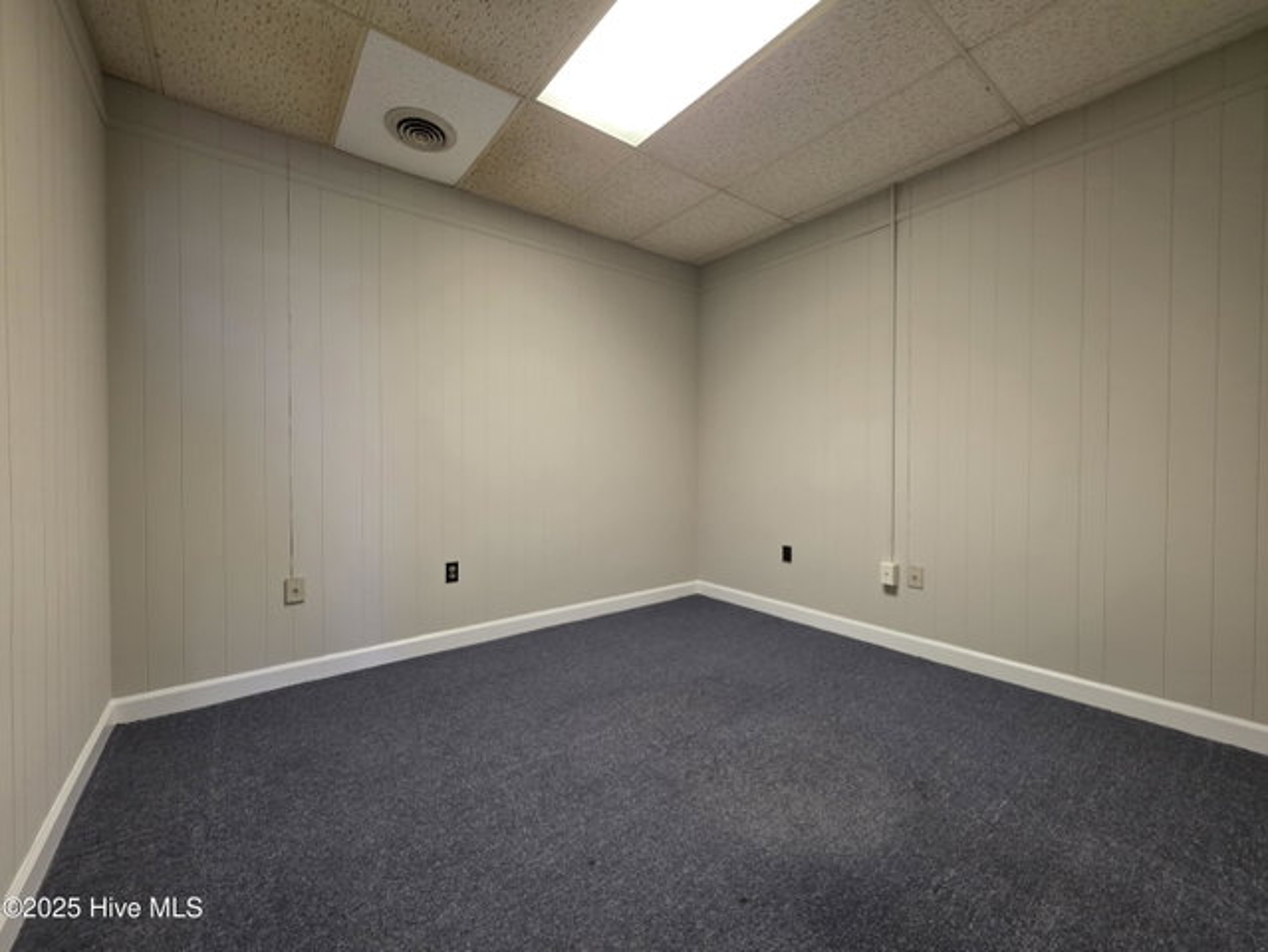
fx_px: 476
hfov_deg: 106.1
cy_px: 476
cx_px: 634
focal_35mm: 13
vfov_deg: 90.0
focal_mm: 2.2
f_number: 1.9
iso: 160
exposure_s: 1/60
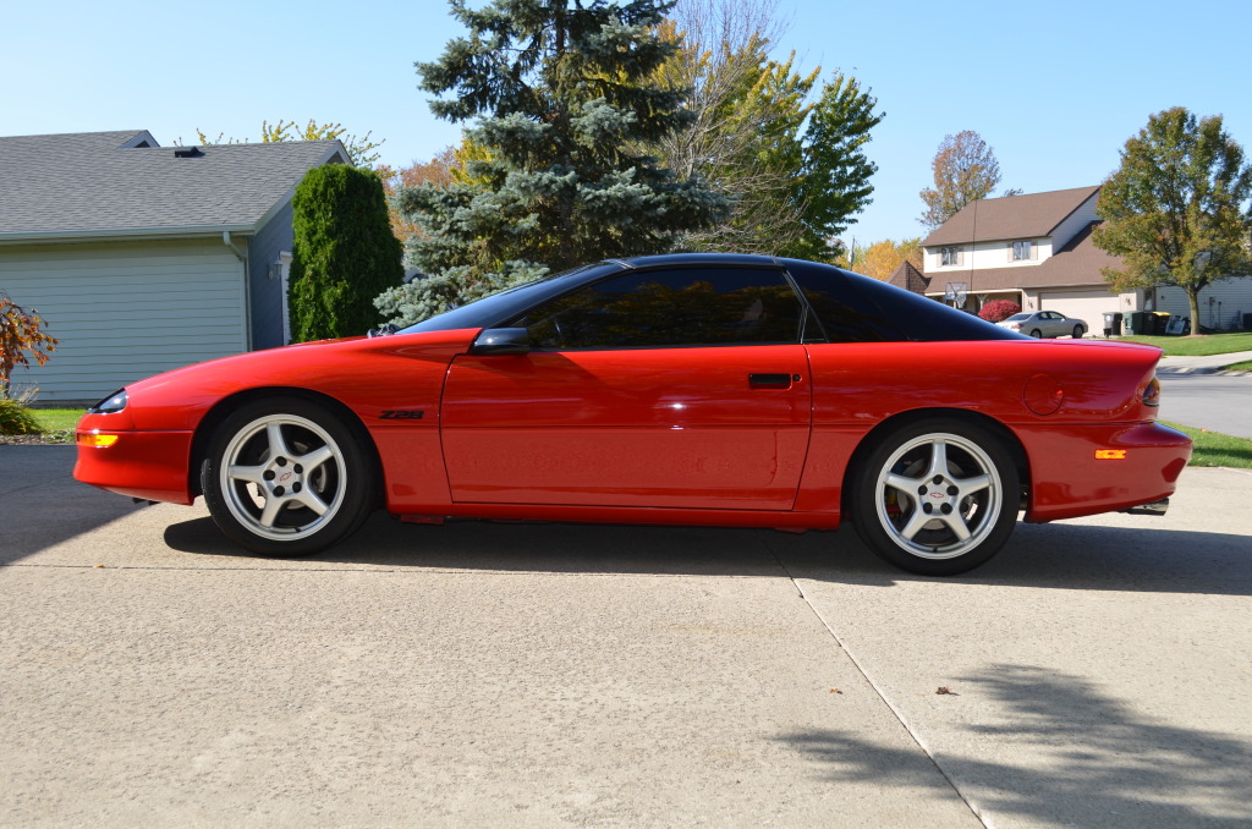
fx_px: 1353
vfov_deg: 34.1
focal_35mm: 39
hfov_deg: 49.6
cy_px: 414
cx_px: 626
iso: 100
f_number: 7.1
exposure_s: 1/200
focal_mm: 26
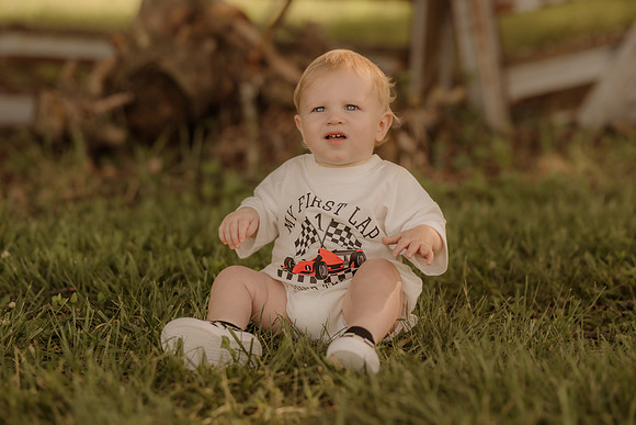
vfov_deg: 16.1
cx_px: 318
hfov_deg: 23.9
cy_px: 212
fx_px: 1502
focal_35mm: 85
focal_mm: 85
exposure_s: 1/1250
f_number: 2
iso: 250
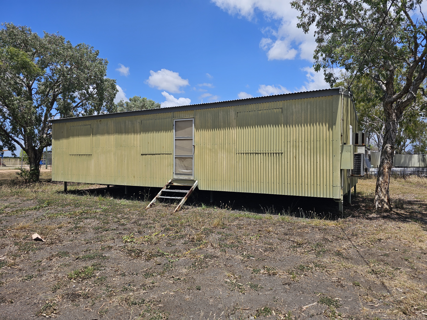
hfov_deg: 73.9
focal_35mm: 23
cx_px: 214
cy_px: 160
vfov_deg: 58.9
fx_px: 284
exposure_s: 1/1008
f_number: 1.7
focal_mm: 6.3
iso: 10
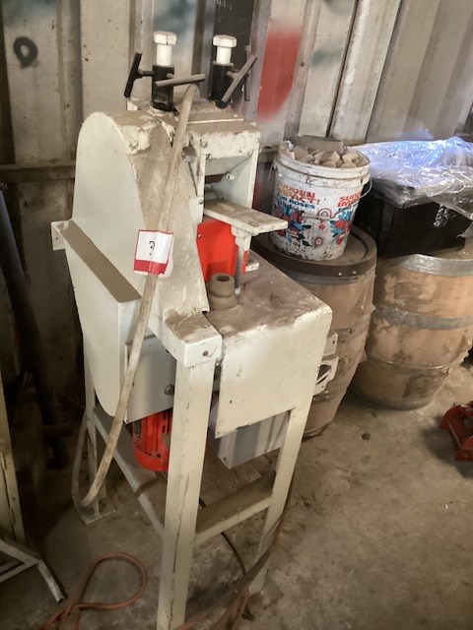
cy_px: 315
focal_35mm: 31
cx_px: 236
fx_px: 565
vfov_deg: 58.4
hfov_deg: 45.4
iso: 400
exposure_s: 1/25
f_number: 2.4
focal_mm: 3.3
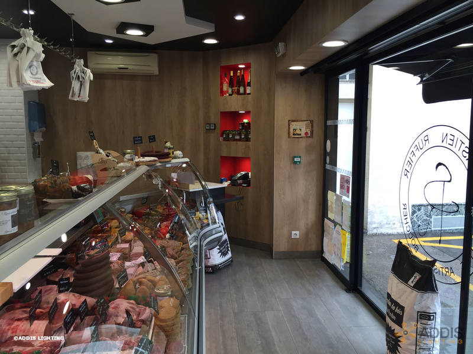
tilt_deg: -6.4
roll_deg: -0.8
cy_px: 177
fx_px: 396
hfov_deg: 61.7
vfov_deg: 48.2
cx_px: 236
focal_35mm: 29
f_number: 2.2
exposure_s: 1/100
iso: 32
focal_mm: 4.15
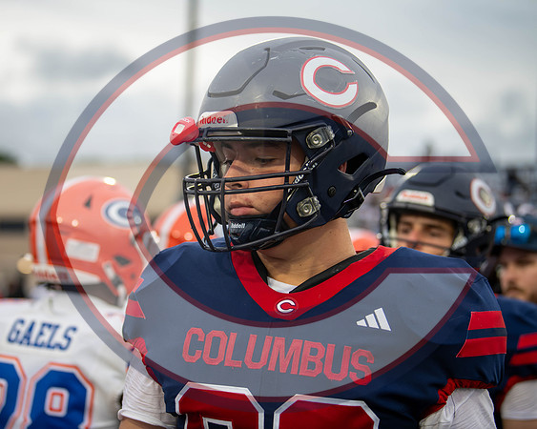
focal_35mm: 79
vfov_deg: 19.4
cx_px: 215
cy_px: 214
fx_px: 1252
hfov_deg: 24.2
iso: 800
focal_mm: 70
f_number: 2.8
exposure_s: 1/1000
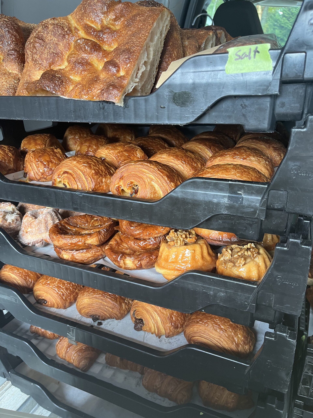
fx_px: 313
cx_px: 156
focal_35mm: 26
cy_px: 209
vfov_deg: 67.3
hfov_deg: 53.1
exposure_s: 1/60
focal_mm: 5.1
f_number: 1.6
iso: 125
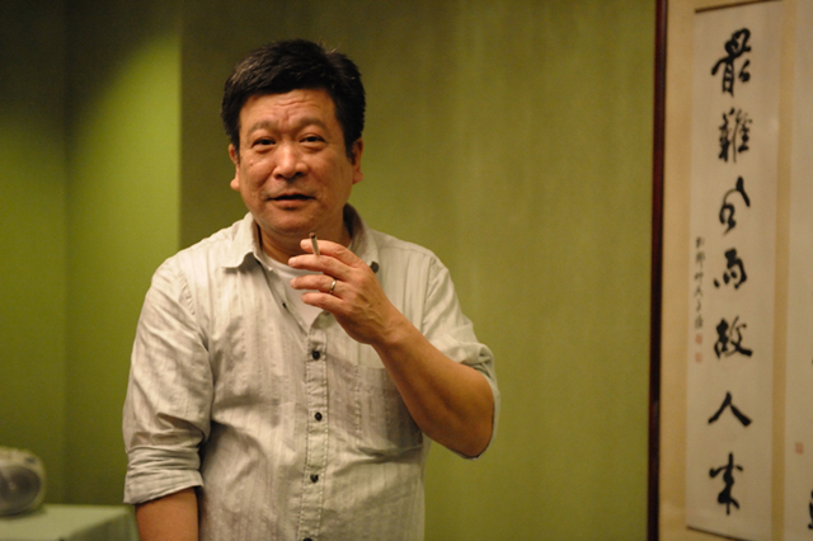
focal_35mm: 70
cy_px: 270
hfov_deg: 28.9
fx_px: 1580
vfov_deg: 19.4
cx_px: 406
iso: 6400
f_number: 2.8
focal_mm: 70
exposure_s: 1/250
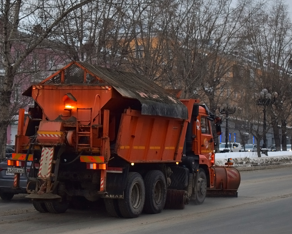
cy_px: 118
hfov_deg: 23.3
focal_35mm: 82
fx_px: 709
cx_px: 121
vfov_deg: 18.7
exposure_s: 1/400
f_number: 5.3
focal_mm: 48
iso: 800
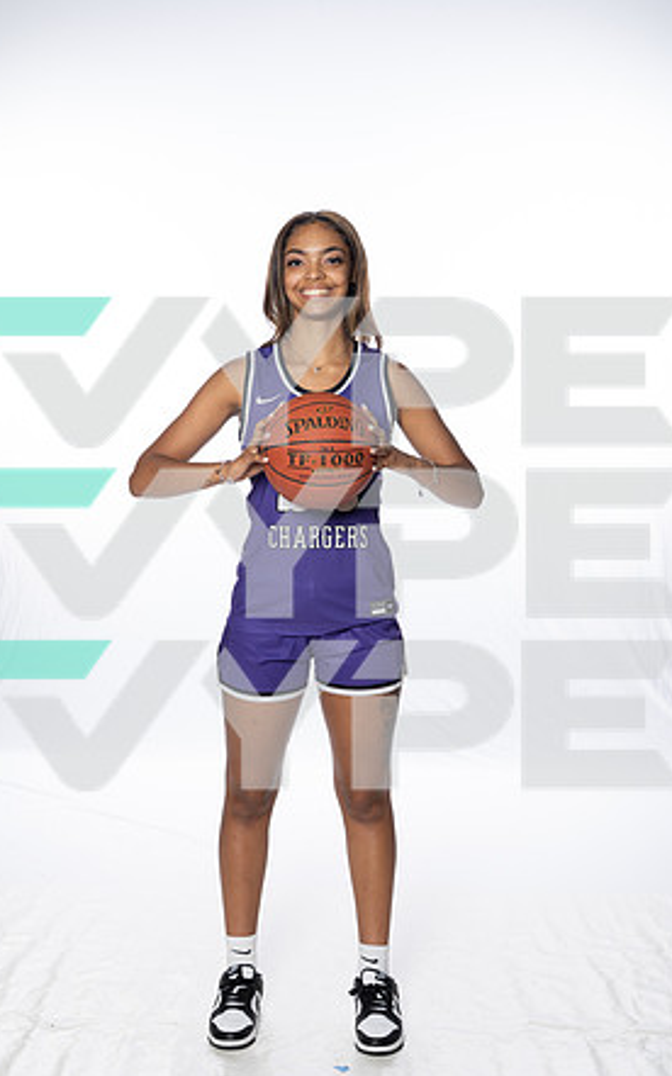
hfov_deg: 24.0
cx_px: 329
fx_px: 1583
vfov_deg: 37.5
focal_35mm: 54
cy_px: 545
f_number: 8
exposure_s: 1/250
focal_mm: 52
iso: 800
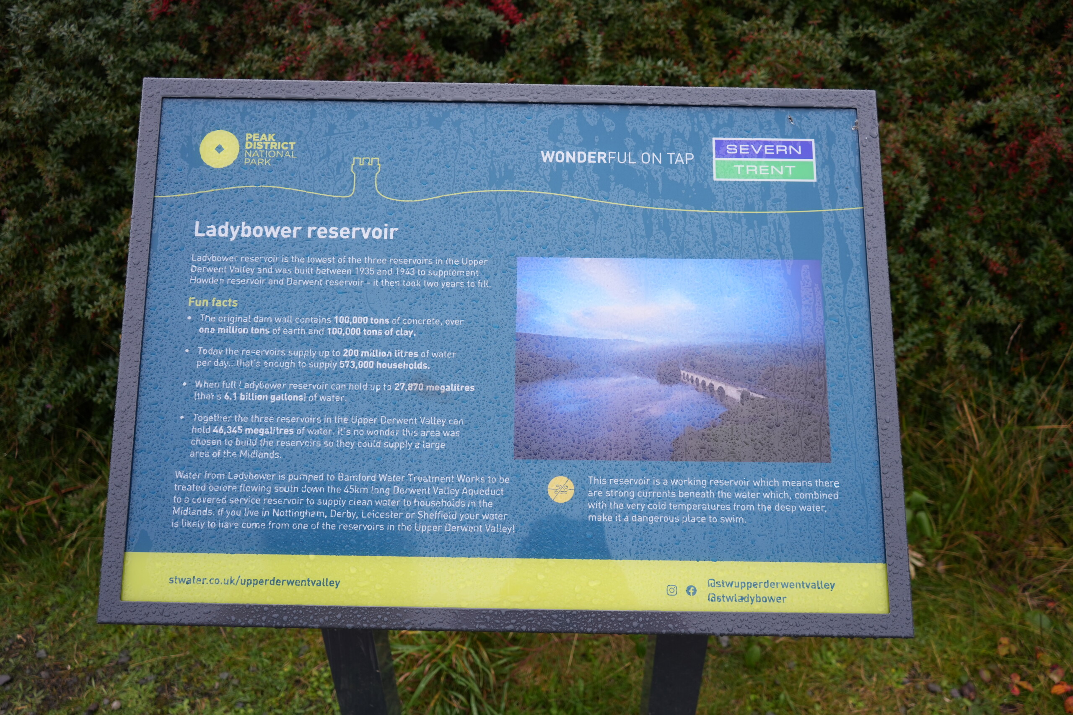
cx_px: 536
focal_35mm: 28
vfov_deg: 46.4
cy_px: 358
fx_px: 835
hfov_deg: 65.5
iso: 320
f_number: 4
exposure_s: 1/160
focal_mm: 28
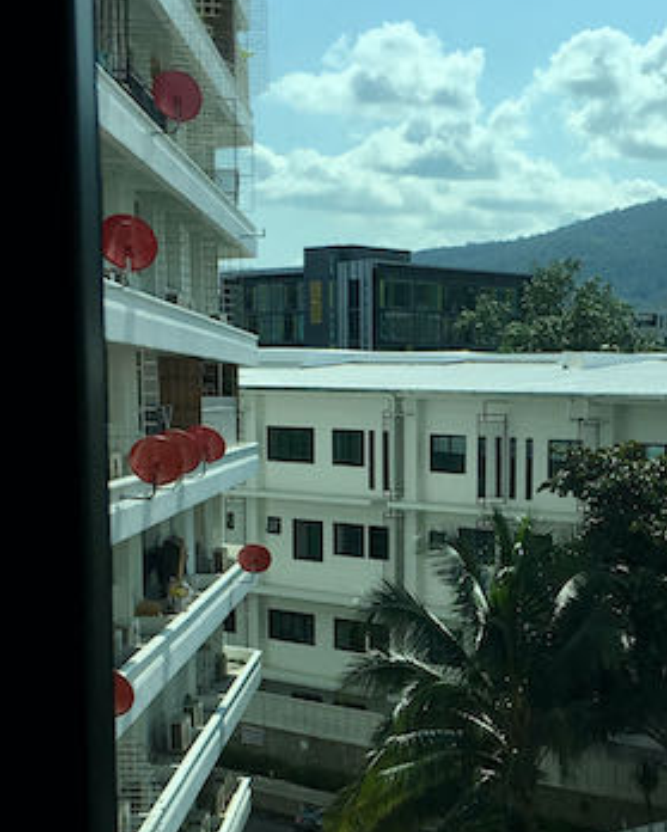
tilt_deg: -8.8
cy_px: 784
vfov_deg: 27.8
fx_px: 1602
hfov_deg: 23.3
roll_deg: -1.2
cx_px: 504
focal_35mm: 65
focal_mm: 4.15
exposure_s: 1/2079
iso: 25
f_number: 2.2
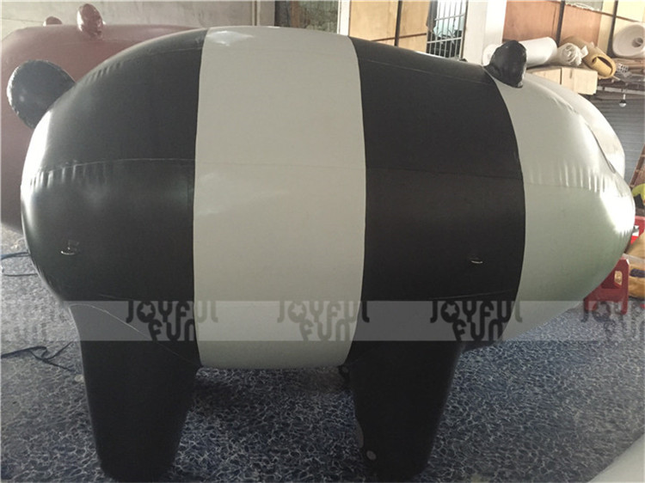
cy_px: 242
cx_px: 322
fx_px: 540
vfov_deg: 48.2
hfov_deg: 61.7
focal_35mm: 29
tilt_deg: -13.6
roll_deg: -3.8
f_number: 2.2
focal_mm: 4.15
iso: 320
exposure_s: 1/17
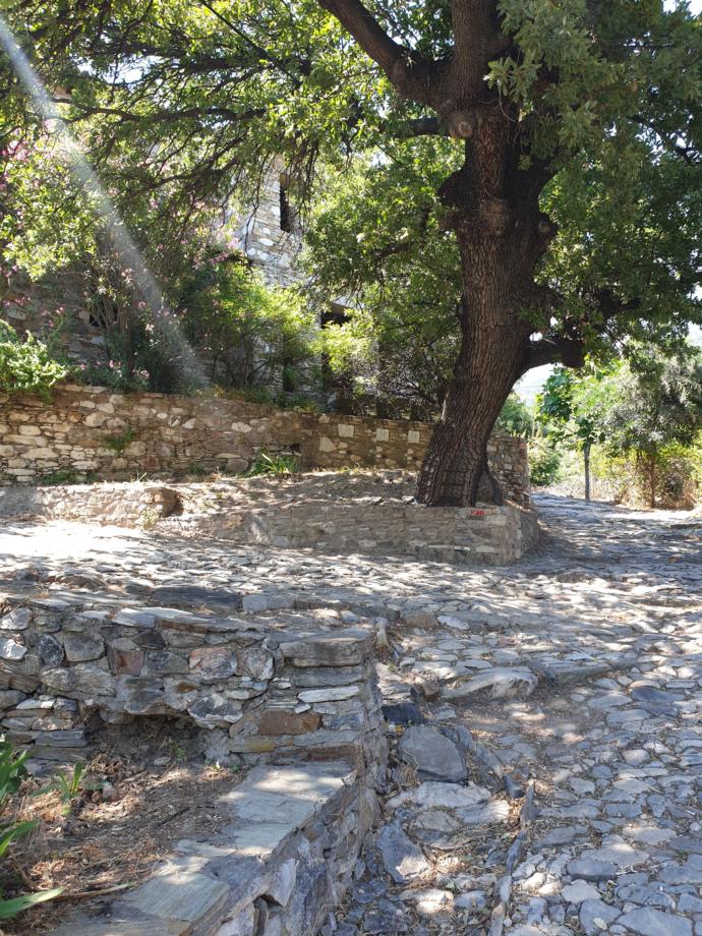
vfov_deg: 67.3
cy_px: 468
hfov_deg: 53.1
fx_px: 703
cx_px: 351
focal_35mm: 26
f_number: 2.4
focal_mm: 4.3
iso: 50
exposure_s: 1/157
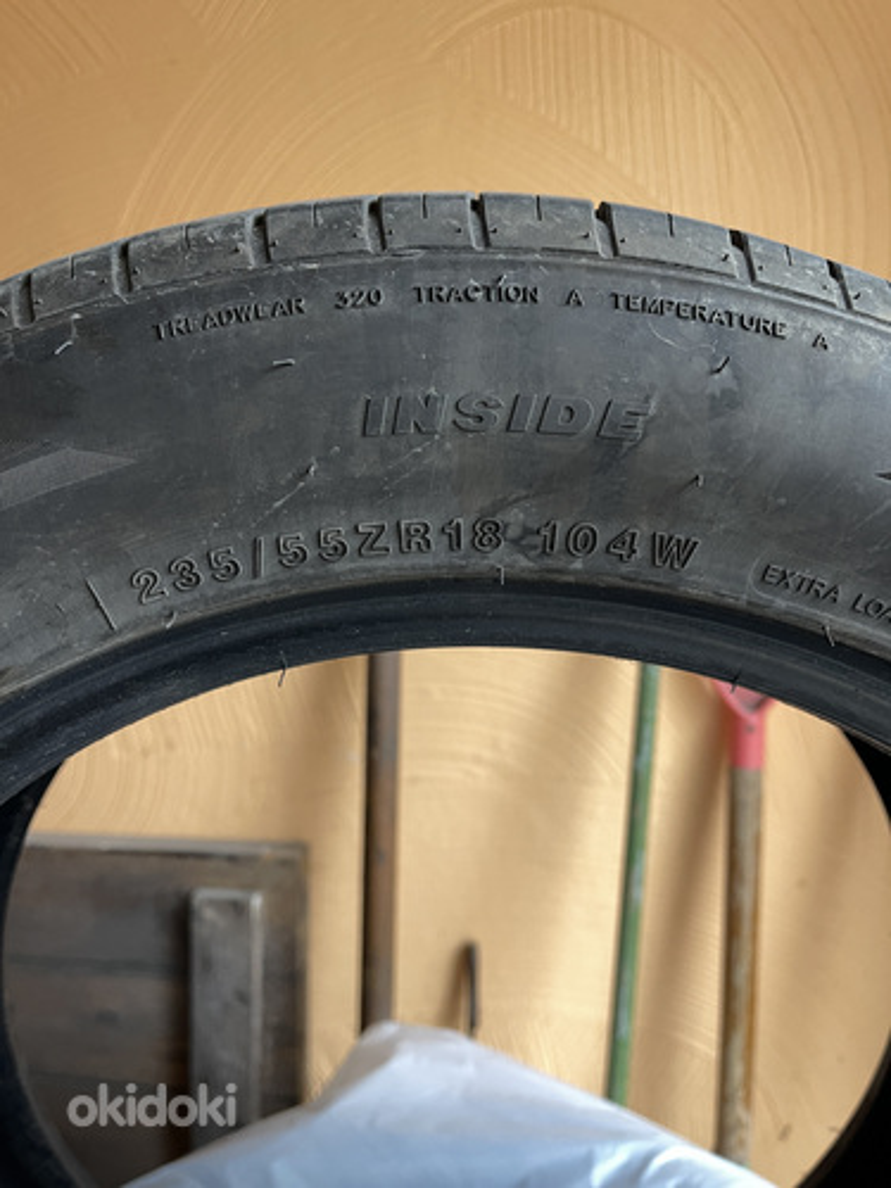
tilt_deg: -10.1
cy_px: 594
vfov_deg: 69.4
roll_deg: +0.0
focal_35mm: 25
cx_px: 446
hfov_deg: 54.9
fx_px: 858
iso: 160
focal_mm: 5.1
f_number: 1.6
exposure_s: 1/60
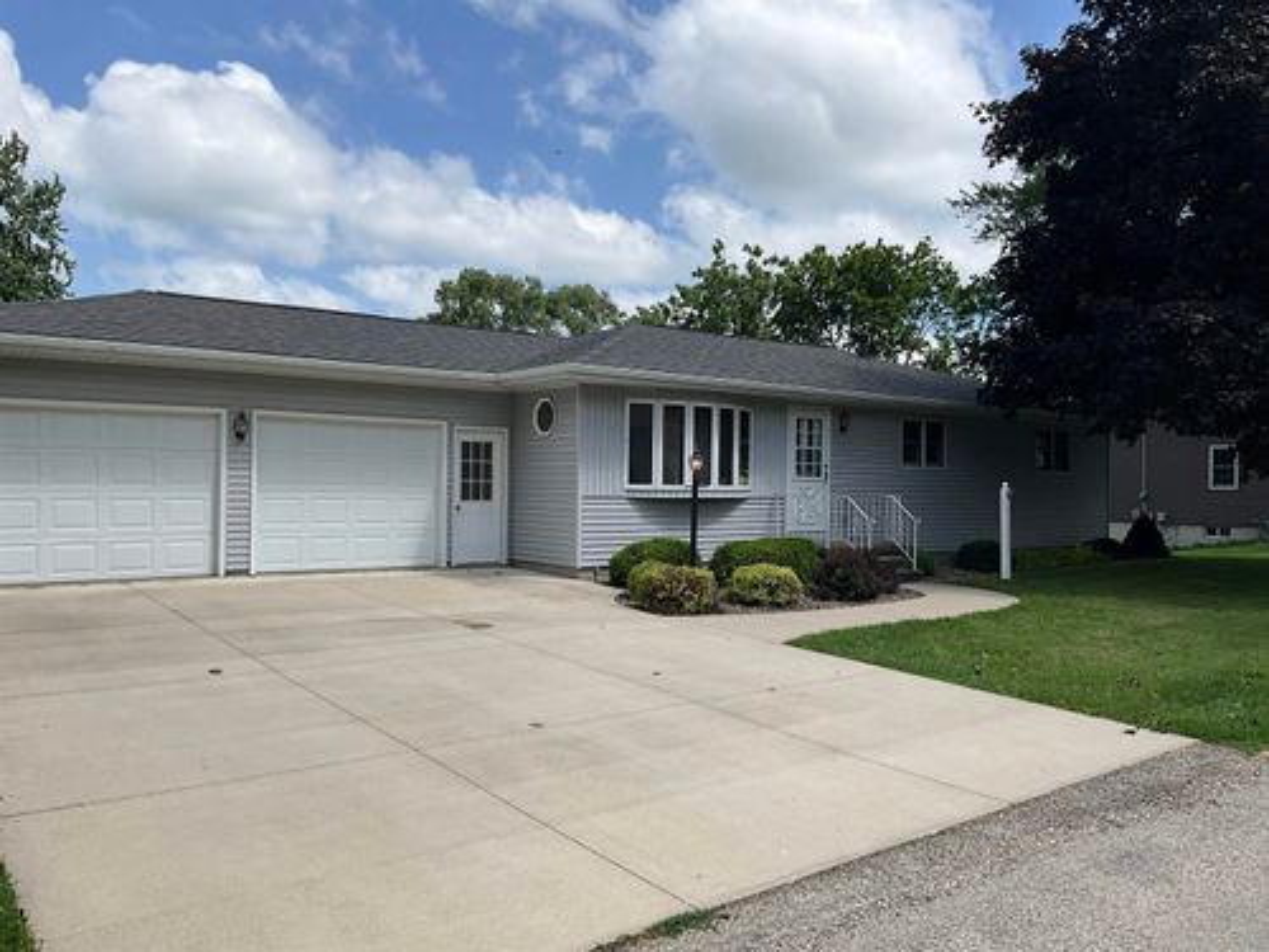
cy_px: 476
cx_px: 634
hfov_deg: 61.7
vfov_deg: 48.2
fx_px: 1063
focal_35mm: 29
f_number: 1.8
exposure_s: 1/2427
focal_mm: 3
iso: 25
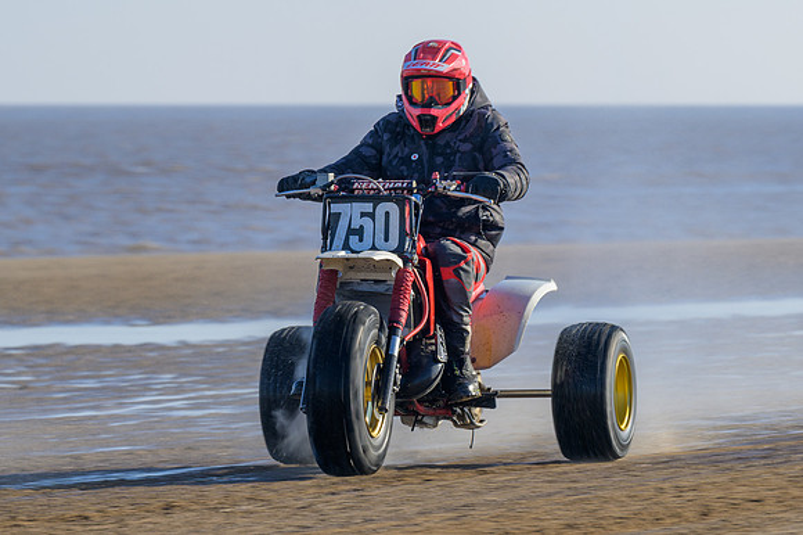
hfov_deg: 5.5
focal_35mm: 374
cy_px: 299
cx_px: 485
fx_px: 8332
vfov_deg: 3.7
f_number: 7.1
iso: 64
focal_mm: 200
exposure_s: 1/160
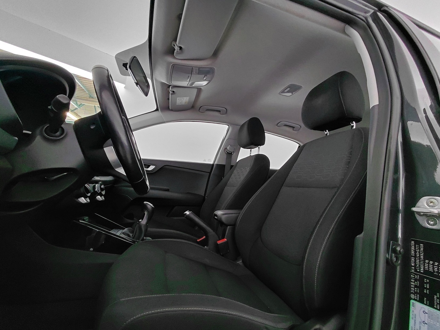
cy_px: 165
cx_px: 220
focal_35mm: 16
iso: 250
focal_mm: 1.64
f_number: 2.2
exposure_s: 1/50
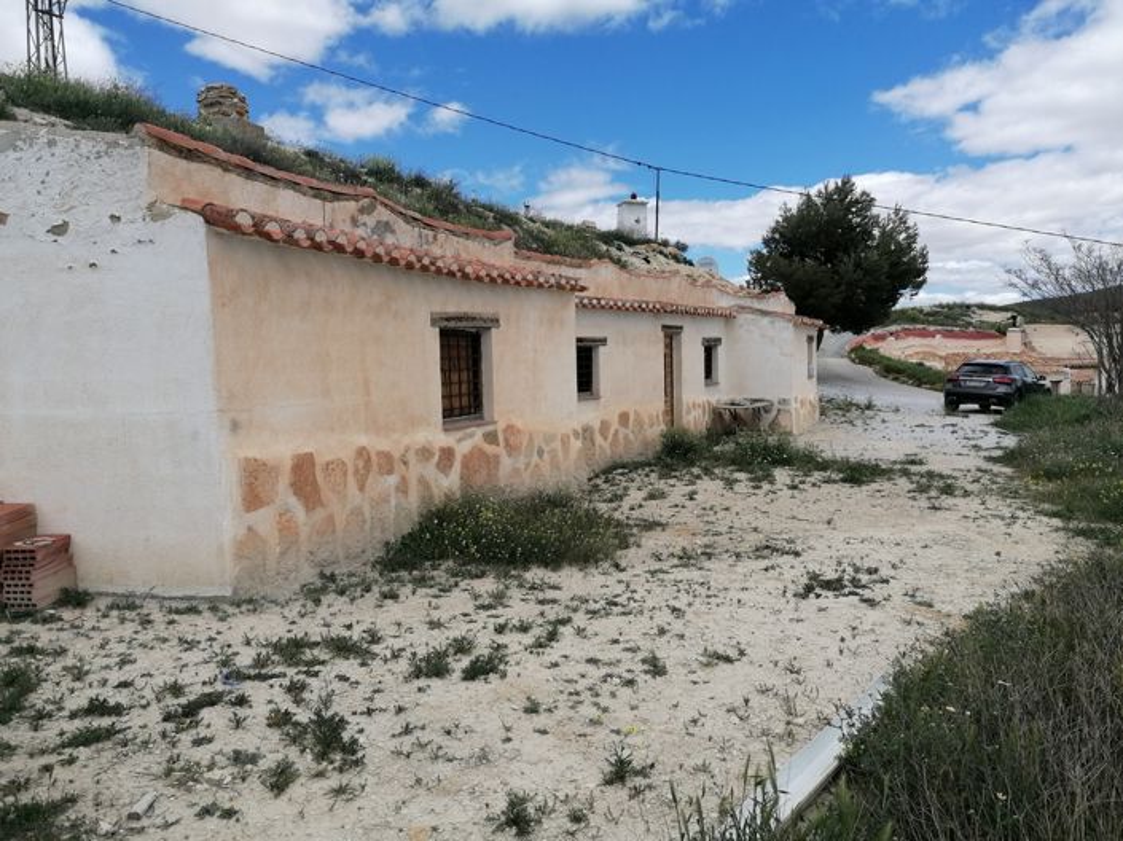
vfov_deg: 51.3
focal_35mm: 27
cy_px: 420
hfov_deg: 65.3
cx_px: 562
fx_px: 875
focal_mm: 4.75
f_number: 1.8
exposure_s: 1/1595
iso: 50
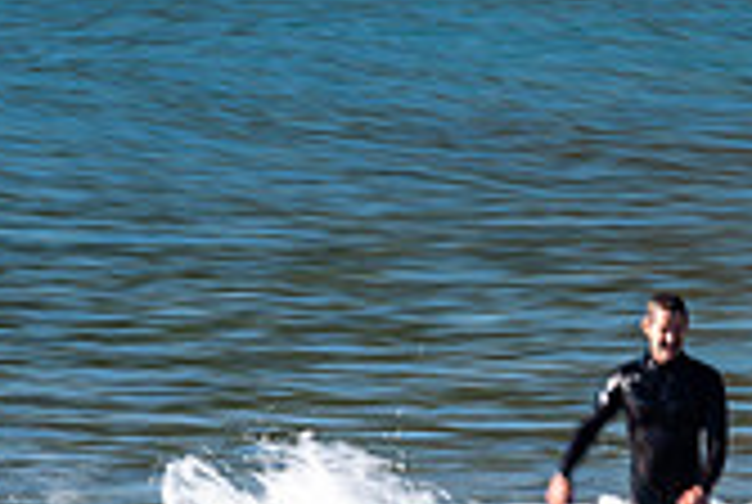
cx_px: 691
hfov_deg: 1.0
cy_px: 640
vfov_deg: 0.7
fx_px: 43463
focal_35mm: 2077
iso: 31
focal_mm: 500
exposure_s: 1/20
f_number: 14
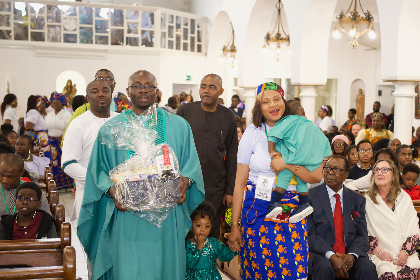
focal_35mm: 70
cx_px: 264
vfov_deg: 19.4
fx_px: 817
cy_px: 171
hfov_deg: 28.7
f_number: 2.8
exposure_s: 1/80
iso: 800
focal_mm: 46
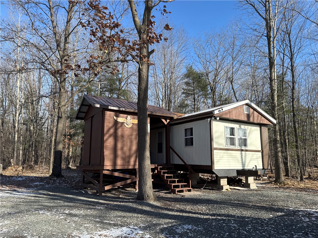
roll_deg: -0.8
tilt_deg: +9.2
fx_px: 220
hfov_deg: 71.6
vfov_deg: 56.8
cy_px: 119
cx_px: 159
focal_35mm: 24
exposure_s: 1/2041
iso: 80
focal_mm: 6.76
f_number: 1.78
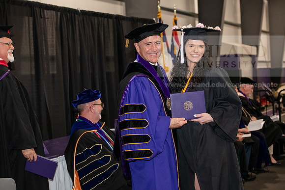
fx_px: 554
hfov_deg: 28.8
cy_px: 95
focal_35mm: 70
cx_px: 142
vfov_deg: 19.5
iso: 2500
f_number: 5
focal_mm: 70
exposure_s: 1/200
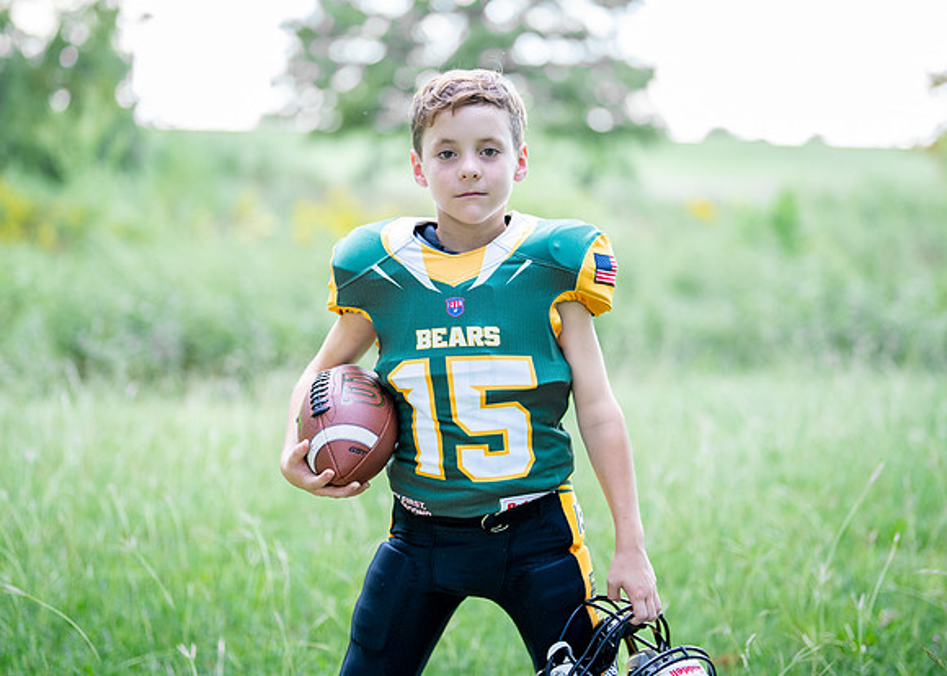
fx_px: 1613
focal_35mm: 60
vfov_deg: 23.7
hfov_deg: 32.7
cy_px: 304
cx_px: 479
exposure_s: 1/1250
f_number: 1.2
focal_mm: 50
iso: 320
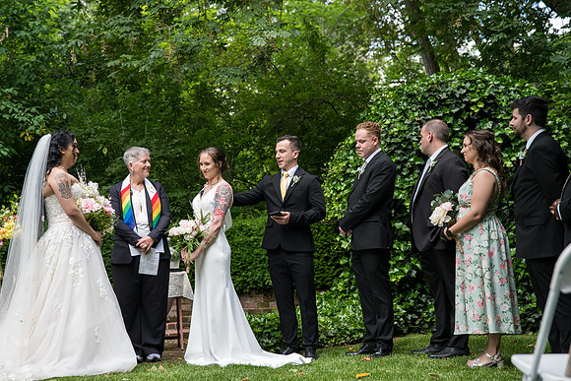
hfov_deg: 32.4
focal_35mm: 62
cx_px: 286
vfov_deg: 21.9
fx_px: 984
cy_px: 190
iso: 500
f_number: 4
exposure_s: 1/400
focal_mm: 62
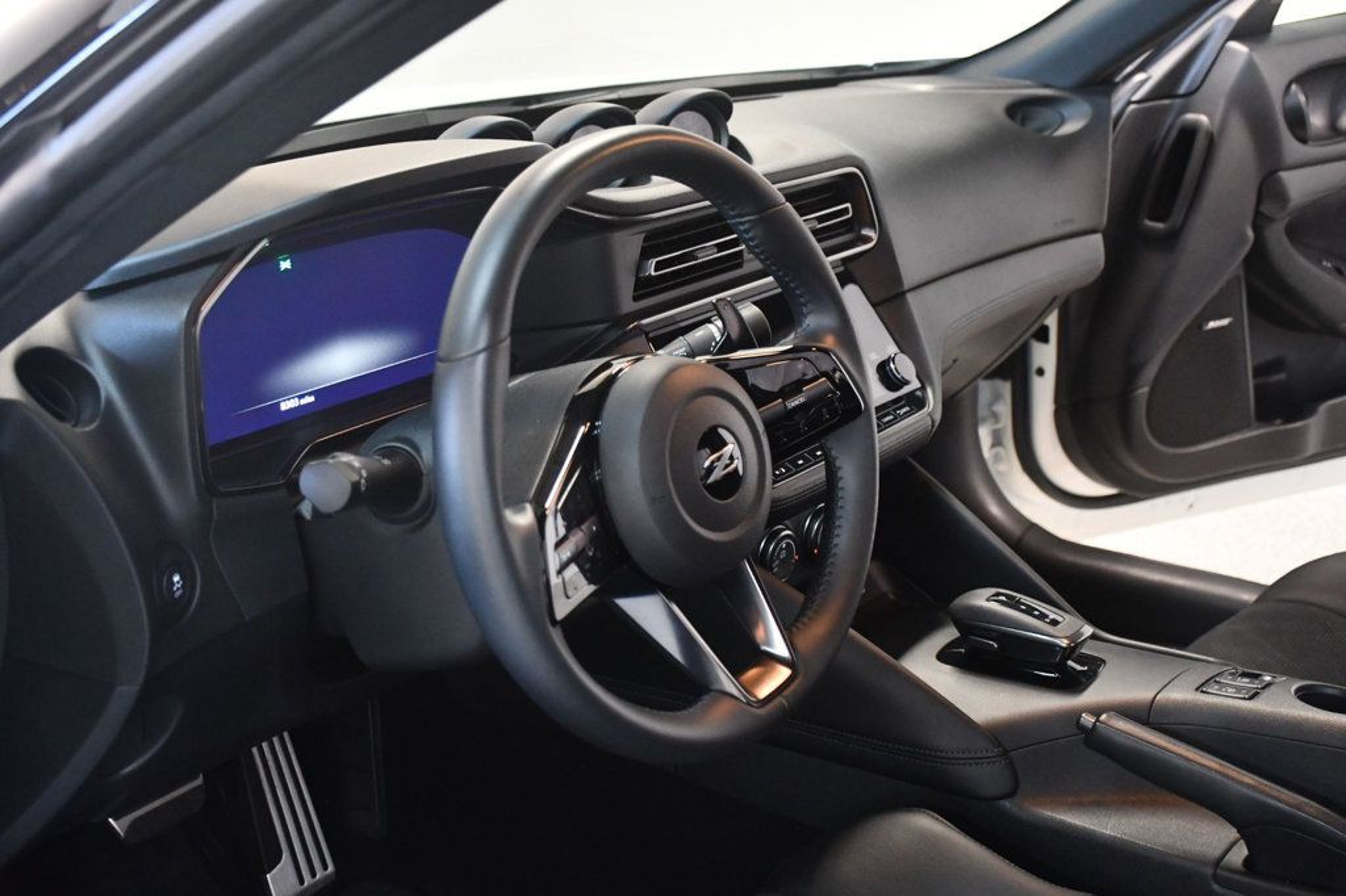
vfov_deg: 26.5
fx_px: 1906
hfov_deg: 38.9
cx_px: 673
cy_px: 448
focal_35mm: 51
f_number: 4.2
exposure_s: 1/60
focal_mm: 34
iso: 4500
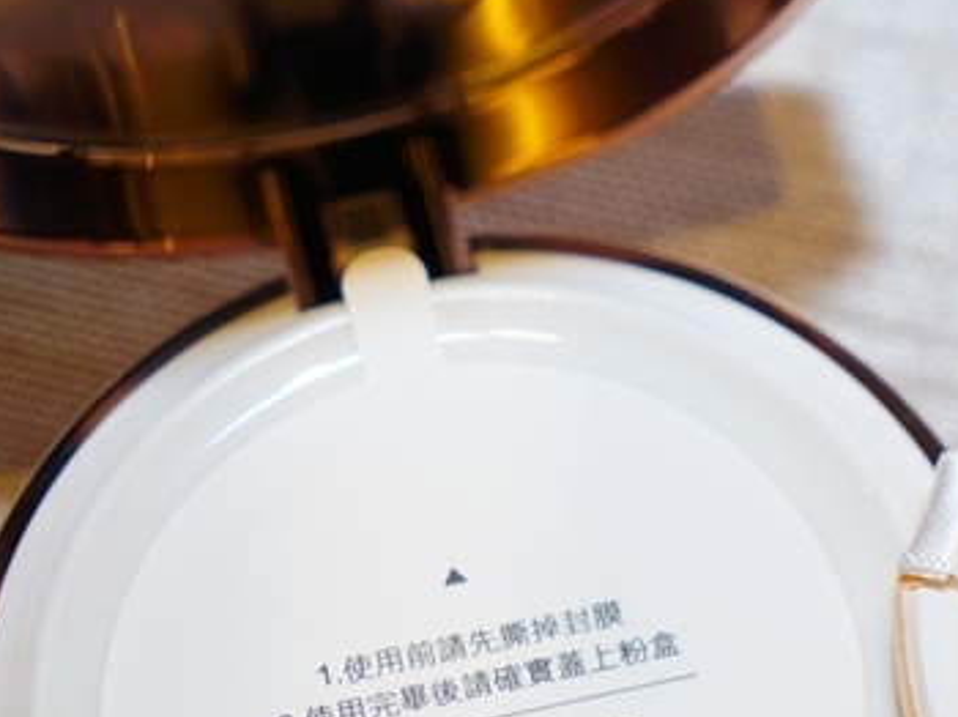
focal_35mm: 154
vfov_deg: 9.6
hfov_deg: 12.8
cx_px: 818
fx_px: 4259
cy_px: 625
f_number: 4.5
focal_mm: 70
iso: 320
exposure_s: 1/80
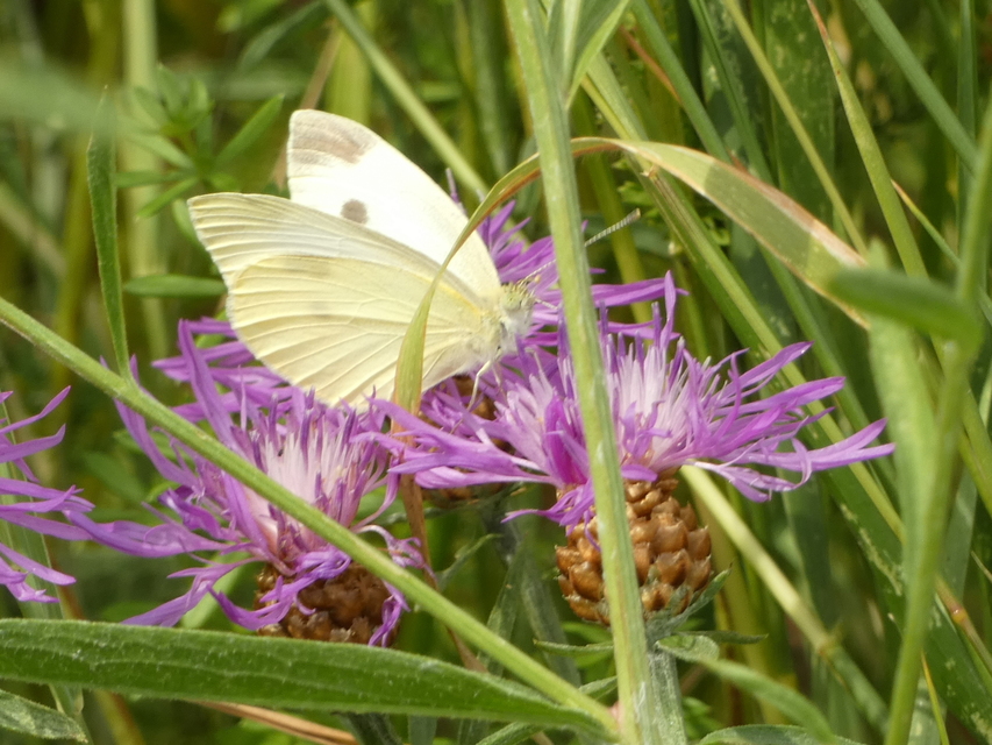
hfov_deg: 6.0
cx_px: 496
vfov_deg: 4.5
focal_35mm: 329
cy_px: 372
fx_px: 9430
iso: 80
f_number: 5.6
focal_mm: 58.9
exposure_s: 1/100
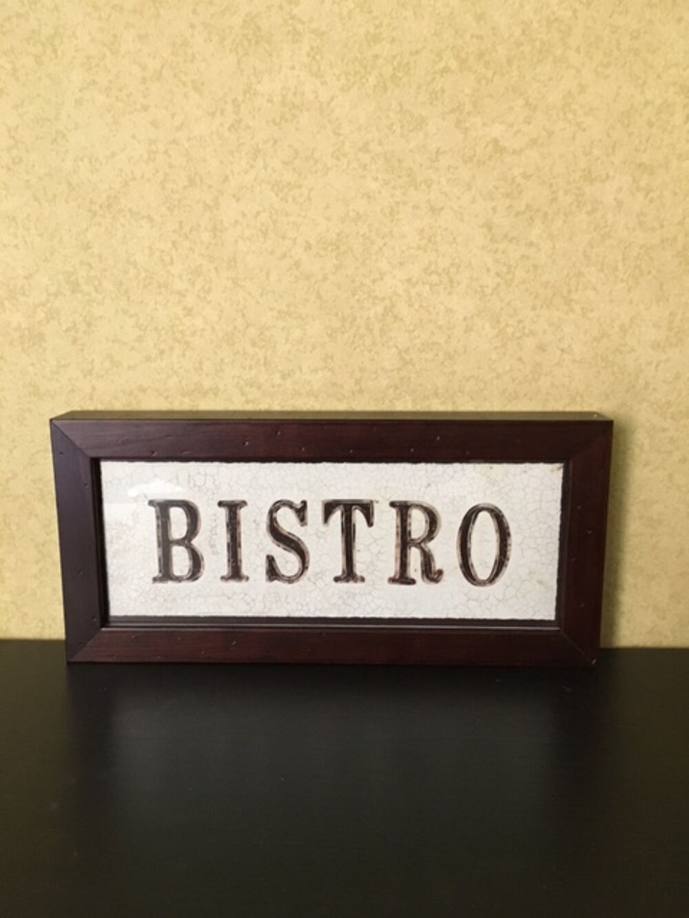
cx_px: 344
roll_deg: +0.4
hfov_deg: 48.2
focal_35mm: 29
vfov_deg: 61.7
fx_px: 770
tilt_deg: -10.9
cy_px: 459
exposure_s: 1/17
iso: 200
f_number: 2.2
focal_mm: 4.15
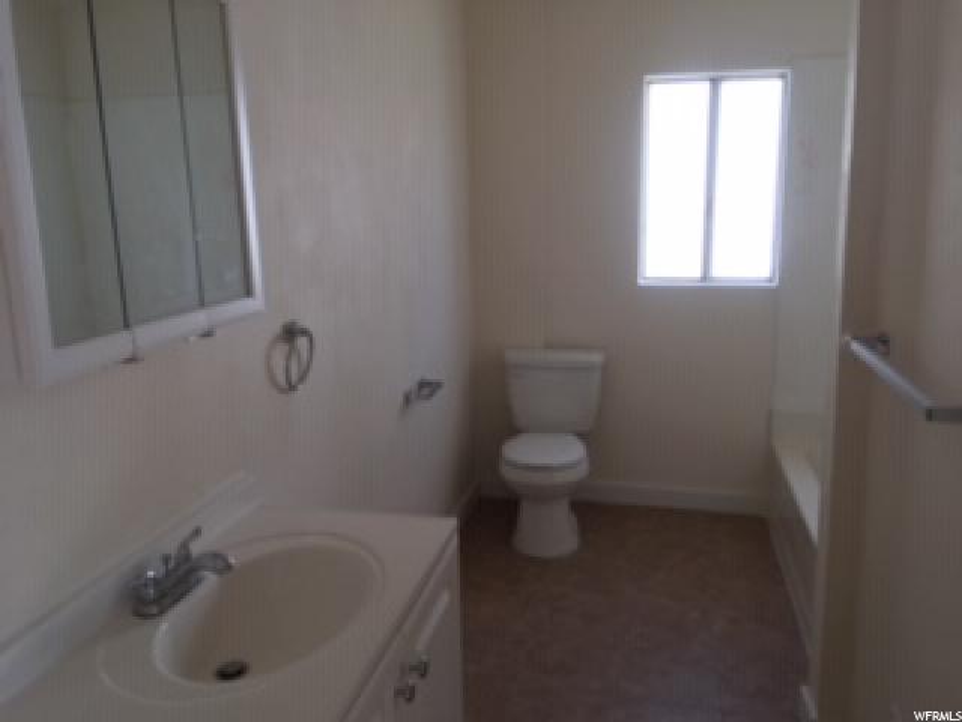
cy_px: 361
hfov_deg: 61.7
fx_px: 806
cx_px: 481
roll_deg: +1.3
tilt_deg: -10.9
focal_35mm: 29
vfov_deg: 48.2
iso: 25
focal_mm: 4.15
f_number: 2.2
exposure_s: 1/40
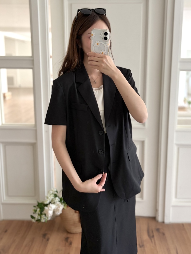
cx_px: 96
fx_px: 191
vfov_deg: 67.3
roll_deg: +1.4
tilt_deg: -18.6
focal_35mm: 26
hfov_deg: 53.1
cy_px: 127
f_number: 1.6
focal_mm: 5.96
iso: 250
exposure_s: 1/60
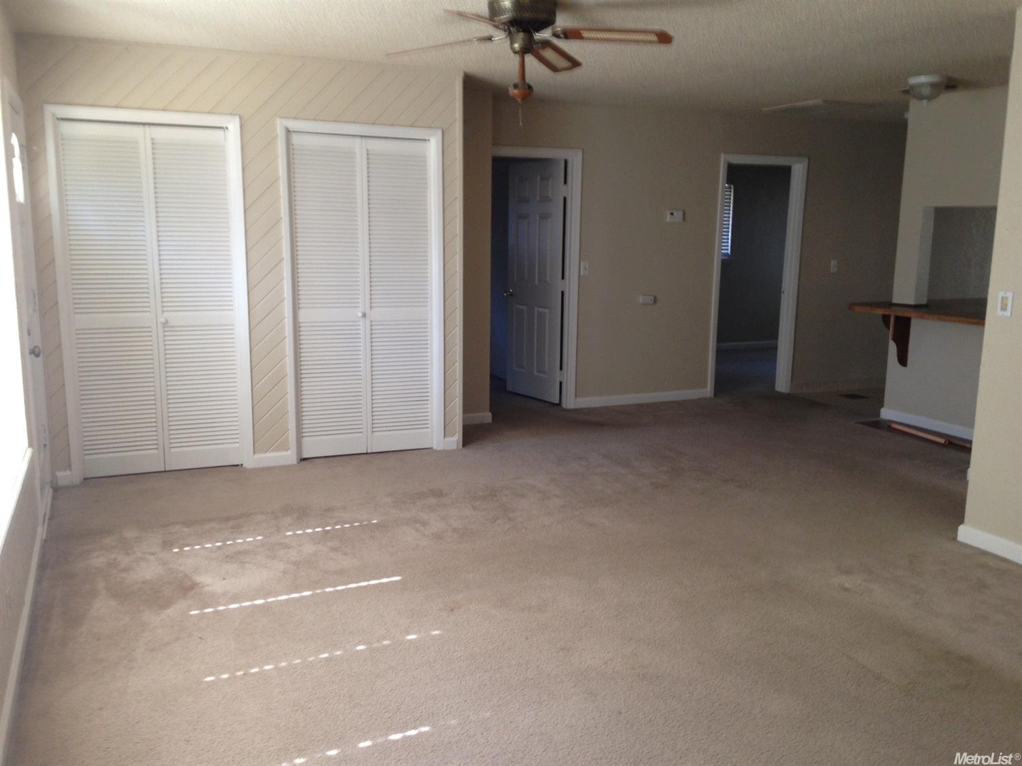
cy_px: 383
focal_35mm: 33
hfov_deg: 55.4
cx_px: 511
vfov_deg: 42.9
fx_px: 974
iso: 80
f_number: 2.4
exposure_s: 1/20
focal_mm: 4.12
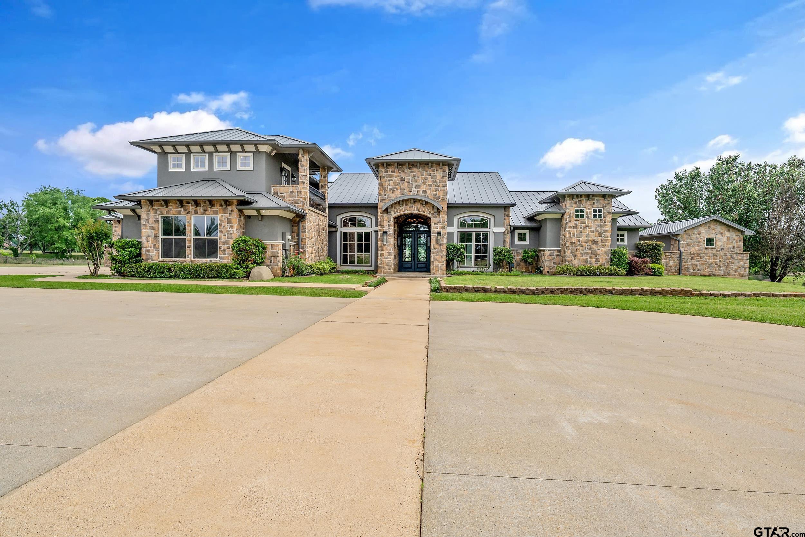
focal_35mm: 17
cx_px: 402
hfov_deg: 93.3
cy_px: 268
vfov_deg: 70.4
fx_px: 380
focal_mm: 17
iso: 800
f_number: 8
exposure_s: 1/1600
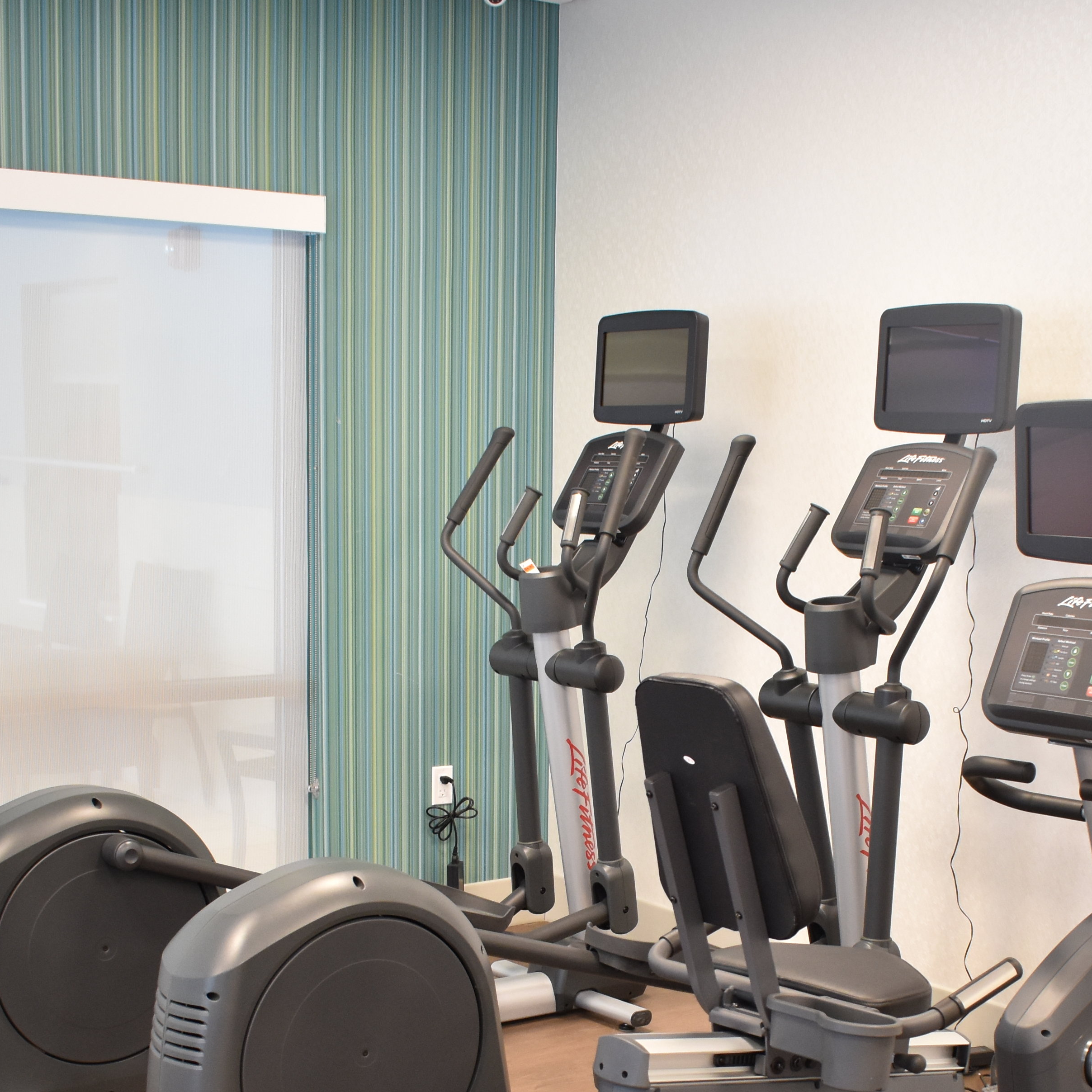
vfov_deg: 29.5
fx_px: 2034
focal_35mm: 57
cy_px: 842
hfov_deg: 30.0
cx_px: 650
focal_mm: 18
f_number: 4
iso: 800
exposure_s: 1/60
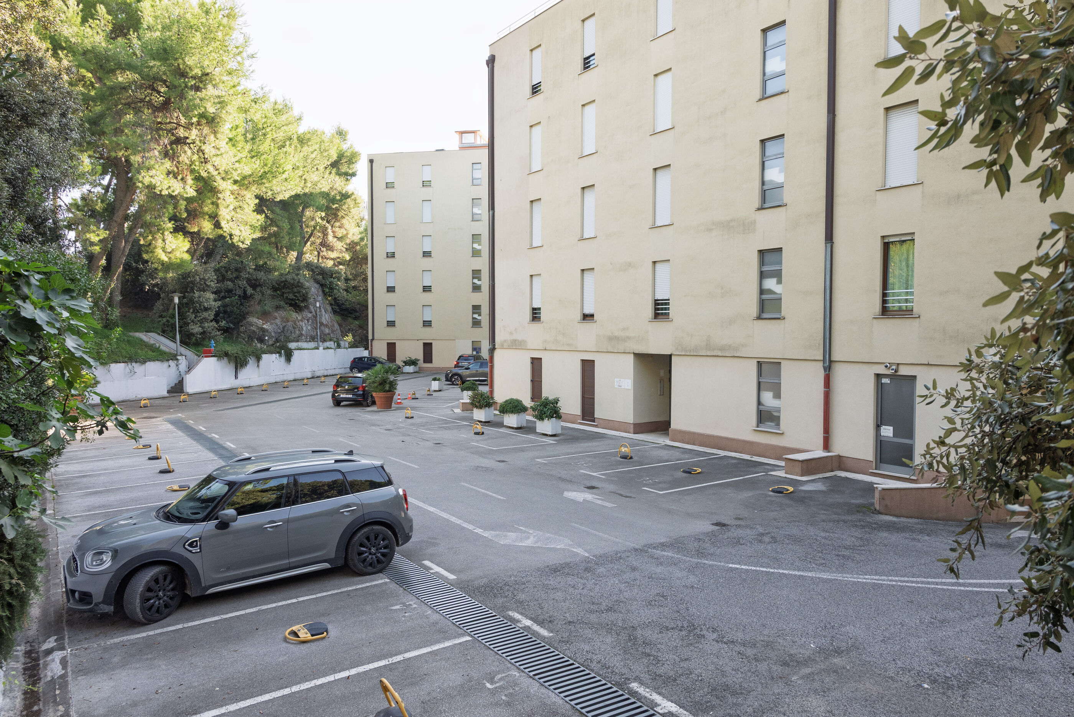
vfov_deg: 53.2
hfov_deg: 73.7
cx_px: 537
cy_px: 358
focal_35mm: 24
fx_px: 716
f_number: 8
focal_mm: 24
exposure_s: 1/200
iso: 1000
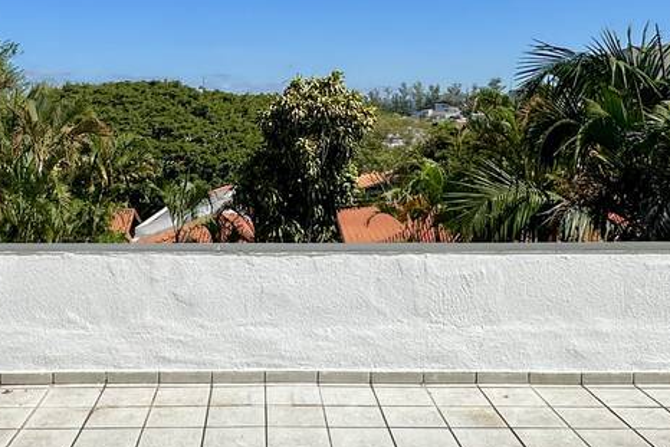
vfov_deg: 29.5
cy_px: 128
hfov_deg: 43.4
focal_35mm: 45
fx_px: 838
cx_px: 277
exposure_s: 1/4132
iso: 50
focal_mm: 2.22
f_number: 2.2
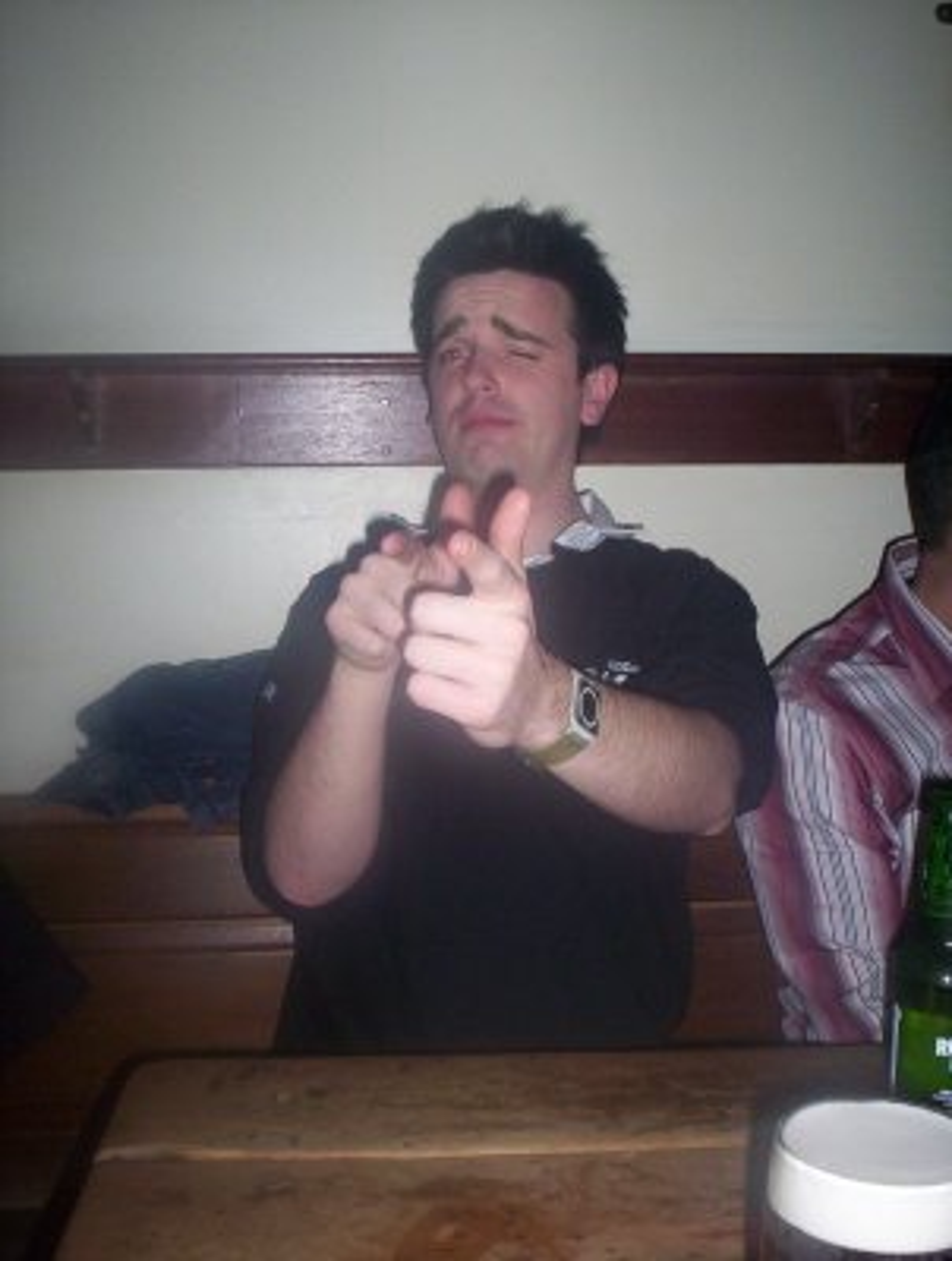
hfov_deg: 37.9
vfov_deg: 48.9
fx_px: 1388
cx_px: 476
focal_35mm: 38
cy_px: 630
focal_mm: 4.99
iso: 140
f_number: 4.5
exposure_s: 1/60
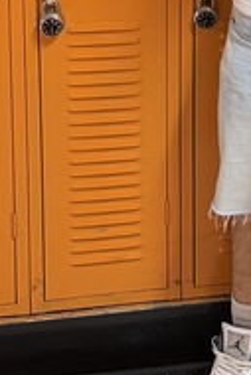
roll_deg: -1.9
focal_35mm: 114
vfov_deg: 16.6
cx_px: 480
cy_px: -154
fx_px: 1190
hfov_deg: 11.1
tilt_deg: -9.4
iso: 250
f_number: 1.6
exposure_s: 1/60
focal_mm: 5.96
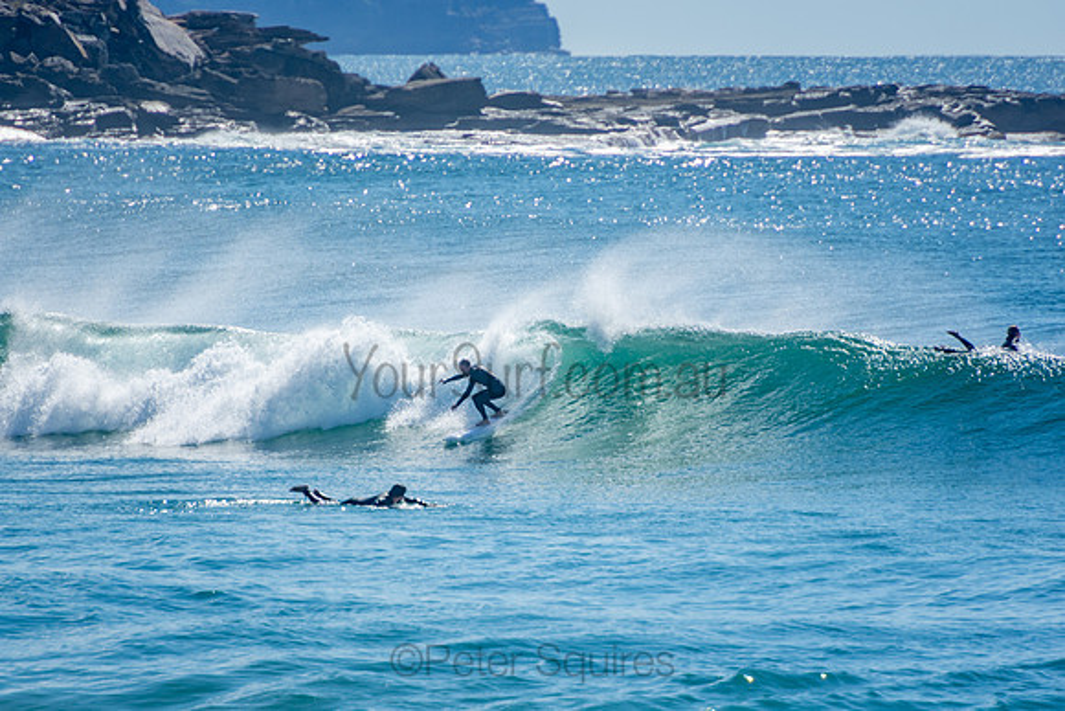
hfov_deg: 3.4
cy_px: 356
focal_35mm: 600
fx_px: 17753
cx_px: 532
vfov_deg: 2.3
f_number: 5.6
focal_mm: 400
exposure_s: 1/1250
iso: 180
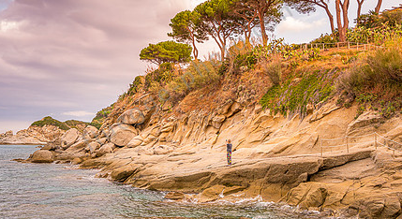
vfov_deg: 29.0
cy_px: 106
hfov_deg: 50.8
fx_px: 423
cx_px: 192
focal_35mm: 40
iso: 800
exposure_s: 1/320
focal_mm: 28
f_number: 8
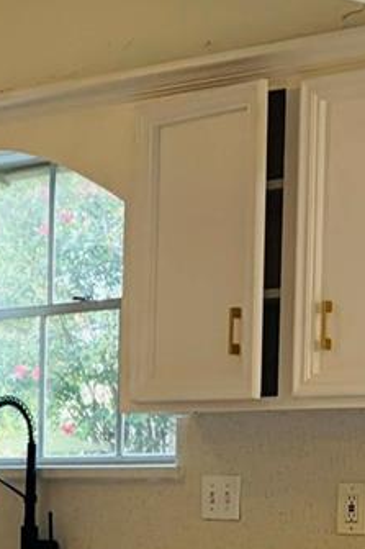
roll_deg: -1.6
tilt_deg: -2.7
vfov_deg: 16.1
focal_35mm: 124
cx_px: -259
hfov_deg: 10.5
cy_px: 601
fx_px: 1888
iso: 125
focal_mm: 5.96
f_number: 1.6
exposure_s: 1/120
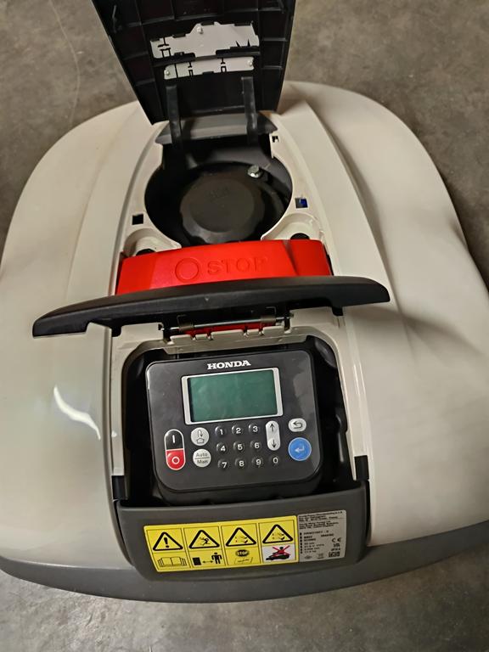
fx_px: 452
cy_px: 326
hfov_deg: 56.8
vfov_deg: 71.6
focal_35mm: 24
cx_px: 244
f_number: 1.7
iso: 1533
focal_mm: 5.31
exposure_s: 1/25
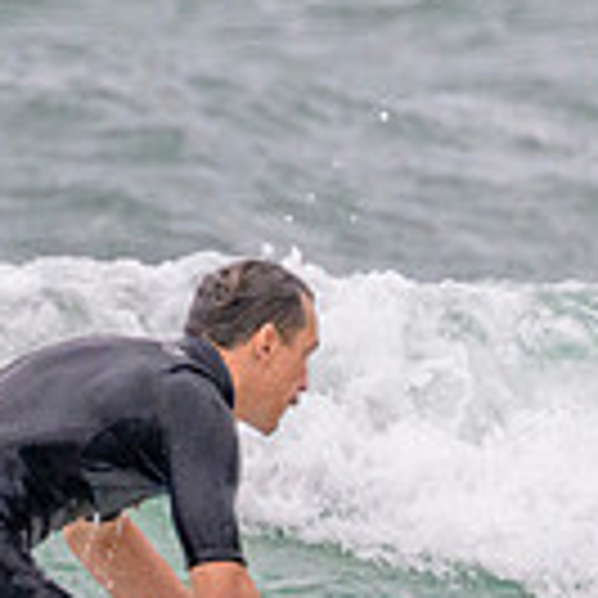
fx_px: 78667
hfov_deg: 0.4
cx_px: 496
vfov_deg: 0.4
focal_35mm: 4025
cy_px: 535
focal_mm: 800
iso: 2200
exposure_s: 1/2000
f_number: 11
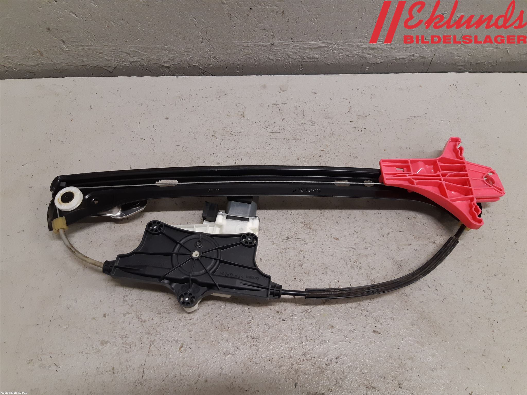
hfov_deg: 67.3
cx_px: 264
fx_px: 396
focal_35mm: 26
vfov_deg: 53.1
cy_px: 198
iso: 125
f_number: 1.7
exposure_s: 1/50
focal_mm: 3.93
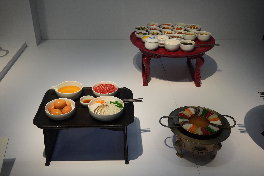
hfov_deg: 54.4
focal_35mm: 35
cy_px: 88
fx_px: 257
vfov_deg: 37.9
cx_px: 132
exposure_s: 1/80
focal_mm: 35
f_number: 6.3
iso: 6400
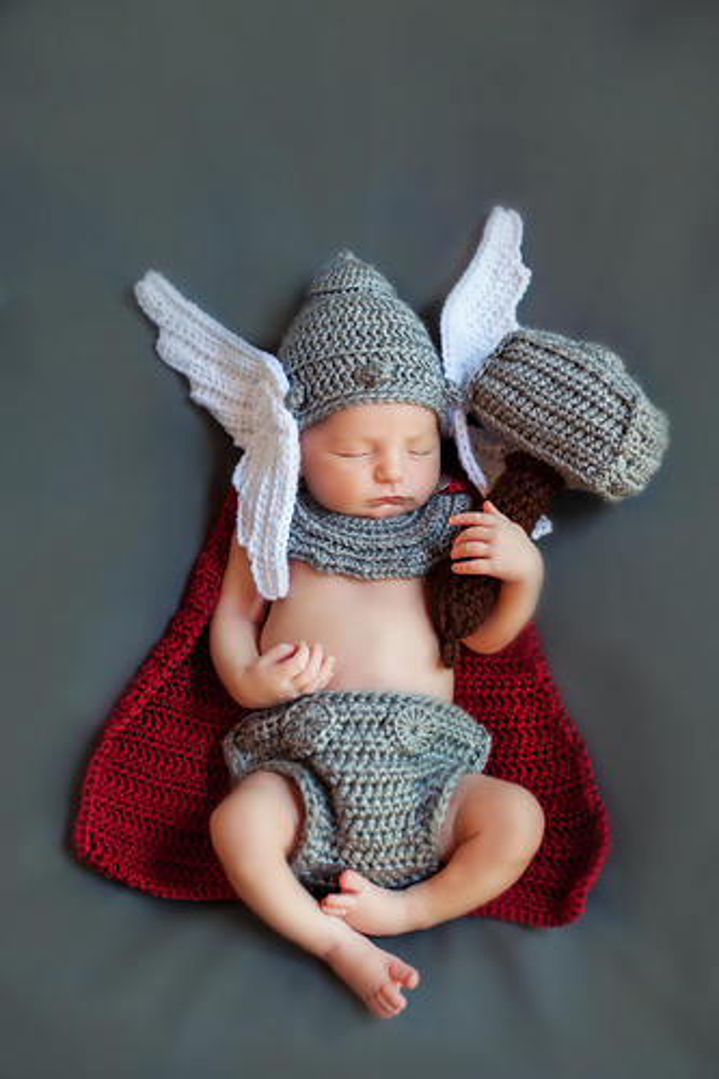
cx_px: 360
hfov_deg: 27.0
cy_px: 540
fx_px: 1499
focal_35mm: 50
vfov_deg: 39.6
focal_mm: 50
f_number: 2.8
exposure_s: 1/200
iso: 1250
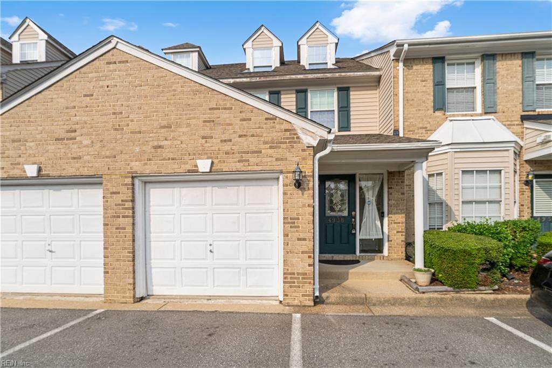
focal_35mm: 16
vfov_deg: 73.8
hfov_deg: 96.7
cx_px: 276
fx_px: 245
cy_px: 184
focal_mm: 16
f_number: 7.1
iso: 160
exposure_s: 1/400
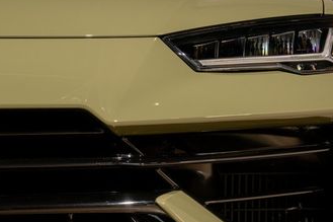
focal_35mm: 107
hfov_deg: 19.1
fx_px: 989
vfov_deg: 12.7
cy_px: 202
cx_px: 171
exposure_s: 1/50
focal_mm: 55
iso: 400
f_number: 8
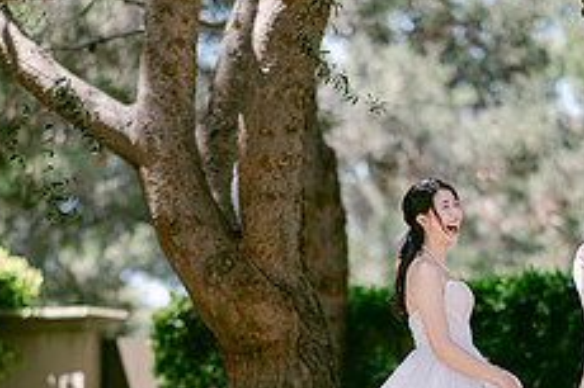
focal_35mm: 265
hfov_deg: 7.8
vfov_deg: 5.2
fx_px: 4296
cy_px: 415
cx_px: 289
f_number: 1.4
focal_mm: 105
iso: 64
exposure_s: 1/1250
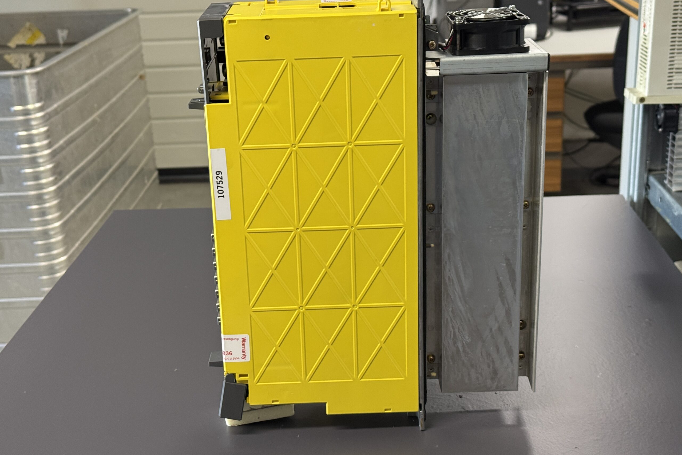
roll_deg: +3.5
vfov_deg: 27.0
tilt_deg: -18.5
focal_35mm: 50
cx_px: 341
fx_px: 947
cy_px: 205
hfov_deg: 39.6
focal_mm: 6.76
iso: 200
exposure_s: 1/50
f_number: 1.78
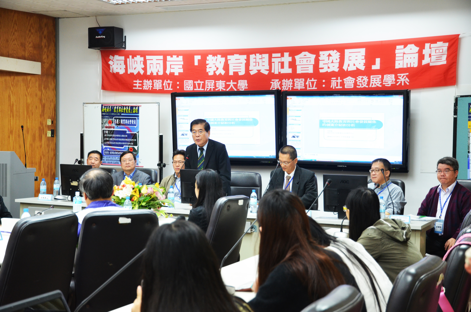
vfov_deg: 25.6
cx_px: 236
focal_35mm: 52
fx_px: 685
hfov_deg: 37.9
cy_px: 156
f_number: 4.5
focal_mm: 35
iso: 800
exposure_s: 1/60
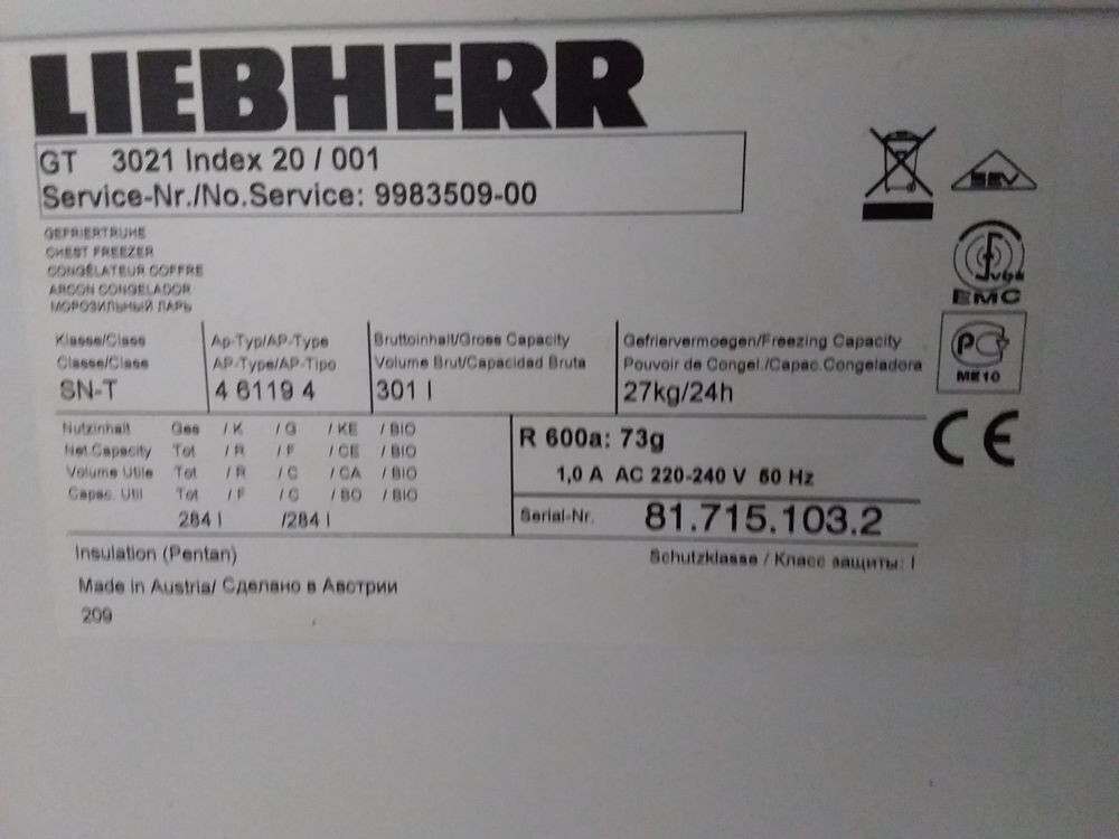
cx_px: 560
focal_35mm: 28
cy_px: 420
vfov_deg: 49.7
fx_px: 905
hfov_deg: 63.4
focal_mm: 2.91
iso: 400
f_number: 1.9
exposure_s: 1/17
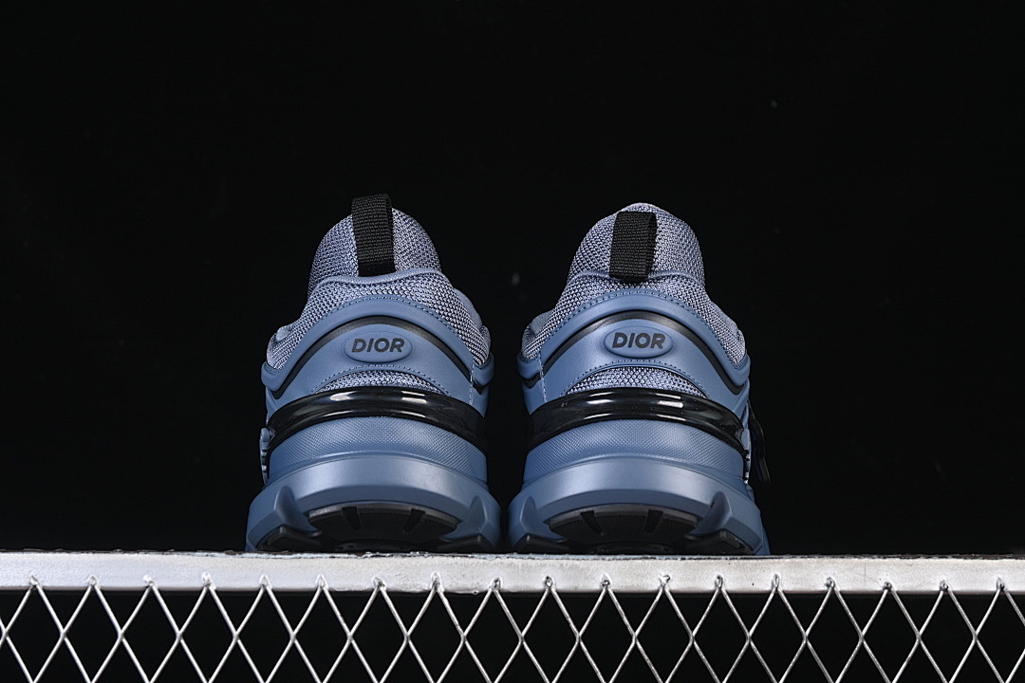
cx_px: 512
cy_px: 342
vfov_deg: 18.2
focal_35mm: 75
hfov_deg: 27.0
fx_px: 2135
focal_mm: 50
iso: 160
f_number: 6.3
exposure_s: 1/60
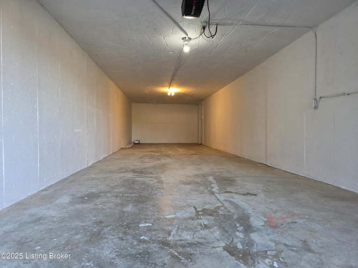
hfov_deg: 73.9
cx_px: 179
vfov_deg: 58.9
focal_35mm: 23
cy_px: 134
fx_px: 238
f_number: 1.7
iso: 160
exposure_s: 1/120
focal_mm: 6.3
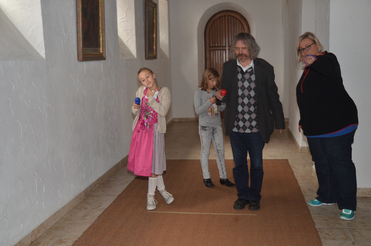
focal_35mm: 46
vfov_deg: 28.8
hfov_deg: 42.4
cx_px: 186
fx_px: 478
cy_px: 123
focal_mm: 31
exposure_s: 1/60
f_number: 4
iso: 800
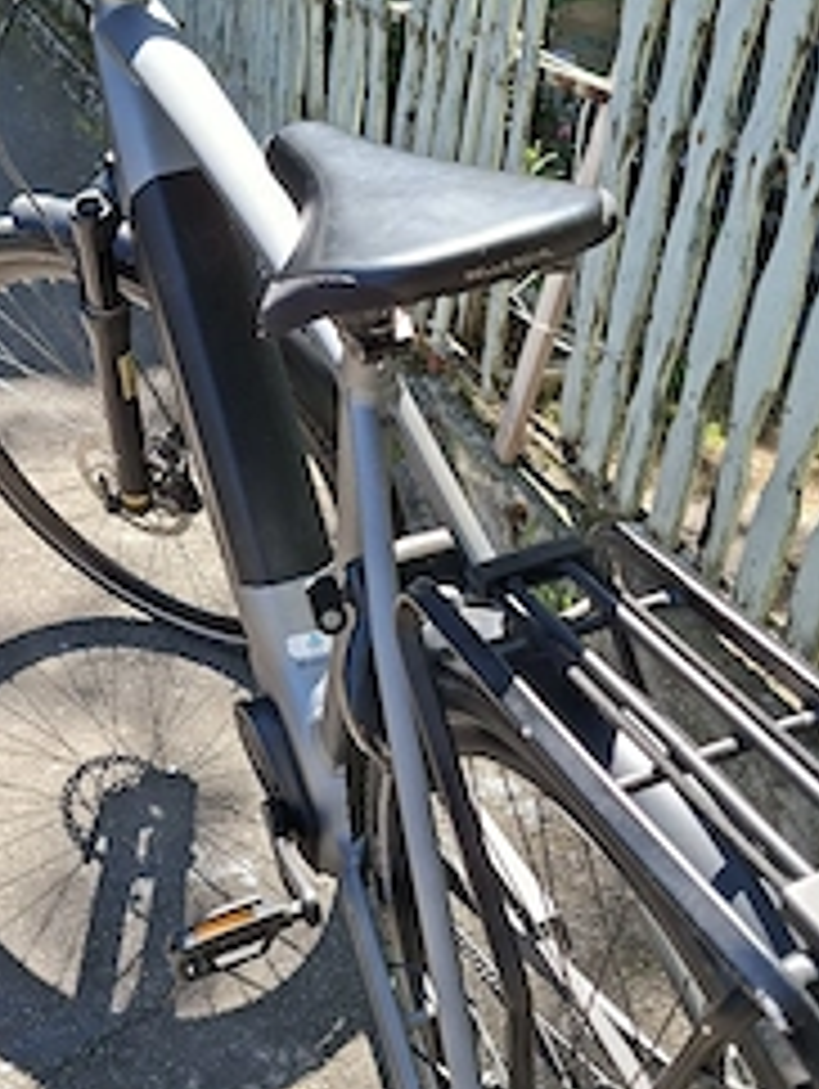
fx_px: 1197
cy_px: 616
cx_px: 346
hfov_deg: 37.7
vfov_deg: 48.8
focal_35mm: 38
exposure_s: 1/833
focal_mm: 5.54
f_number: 1.8
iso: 50
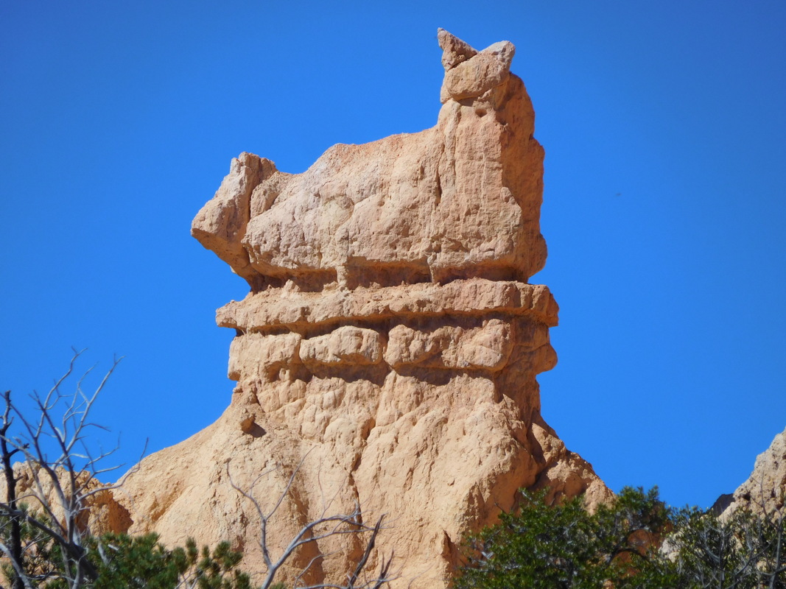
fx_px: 7946
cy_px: 294
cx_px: 393
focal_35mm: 350
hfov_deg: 5.7
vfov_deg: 4.2
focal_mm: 62.4
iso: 125
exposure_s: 1/800
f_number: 6
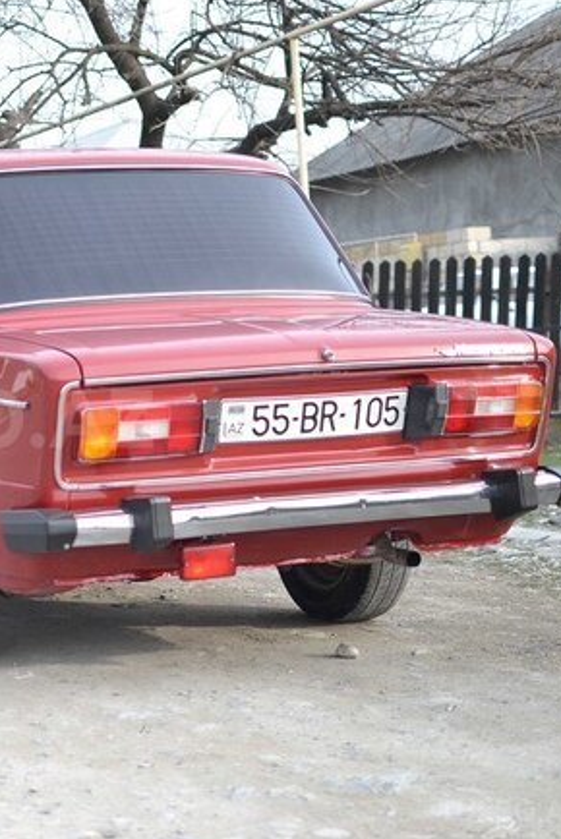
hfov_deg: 16.7
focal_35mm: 80
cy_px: 420
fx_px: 1861
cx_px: -44
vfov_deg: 25.4
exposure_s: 1/800
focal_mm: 35
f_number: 3.2
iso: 200
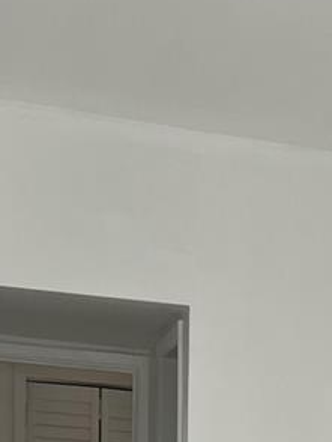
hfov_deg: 13.0
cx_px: 544
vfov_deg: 16.3
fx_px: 1354
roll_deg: -4.3
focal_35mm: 106
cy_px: 737
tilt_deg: -8.3
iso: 40
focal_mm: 5.7
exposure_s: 1/121
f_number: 1.5
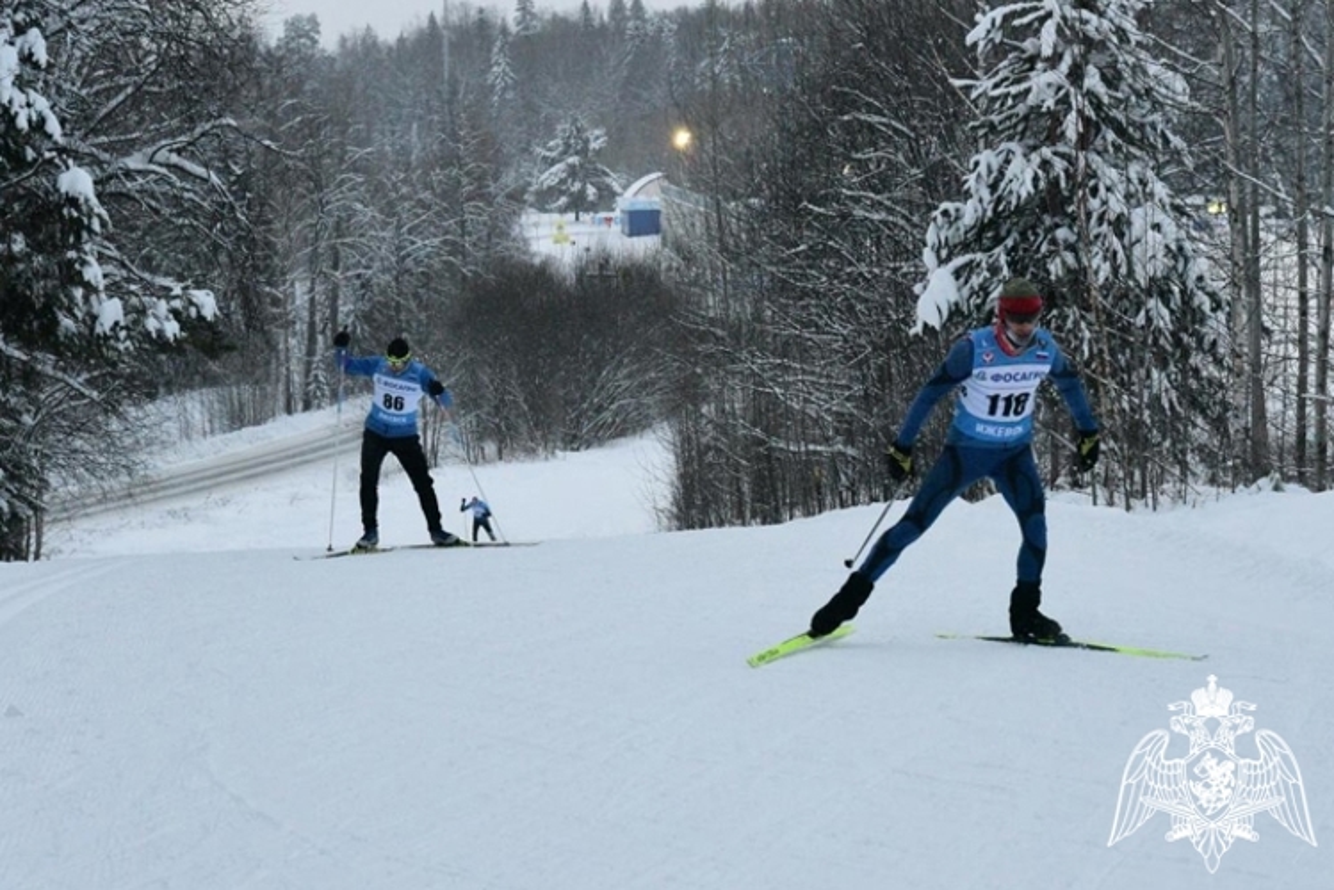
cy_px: 445
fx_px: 3040
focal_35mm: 82
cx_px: 667
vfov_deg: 16.7
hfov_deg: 24.8
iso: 12800
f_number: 7.1
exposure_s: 1/800
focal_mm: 82
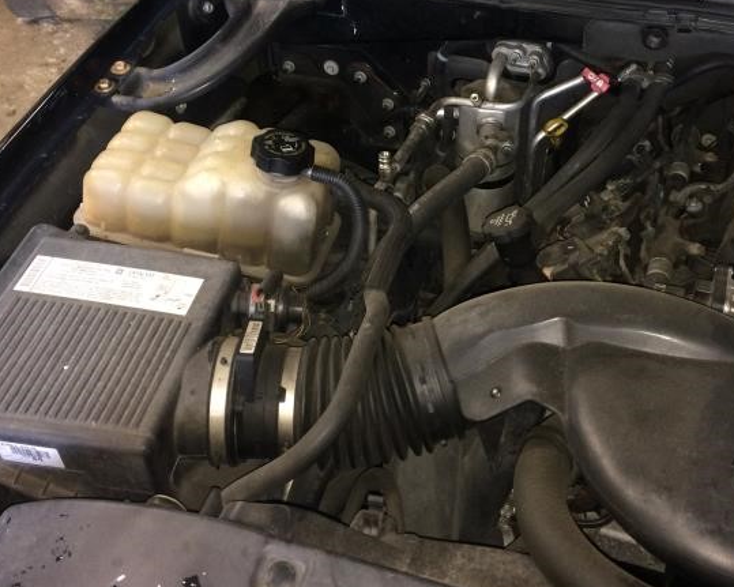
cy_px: 222
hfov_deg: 43.6
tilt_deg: -37.5
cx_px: 448
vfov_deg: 35.5
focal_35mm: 42
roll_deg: -0.5
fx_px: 912
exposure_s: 1/17
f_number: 2.2
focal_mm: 4.15
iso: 125
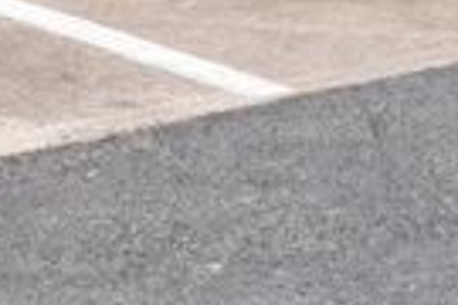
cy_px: -210
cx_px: 142
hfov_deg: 10.3
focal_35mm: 199
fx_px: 2532
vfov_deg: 6.8
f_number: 11
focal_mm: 28
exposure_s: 1/500
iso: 360
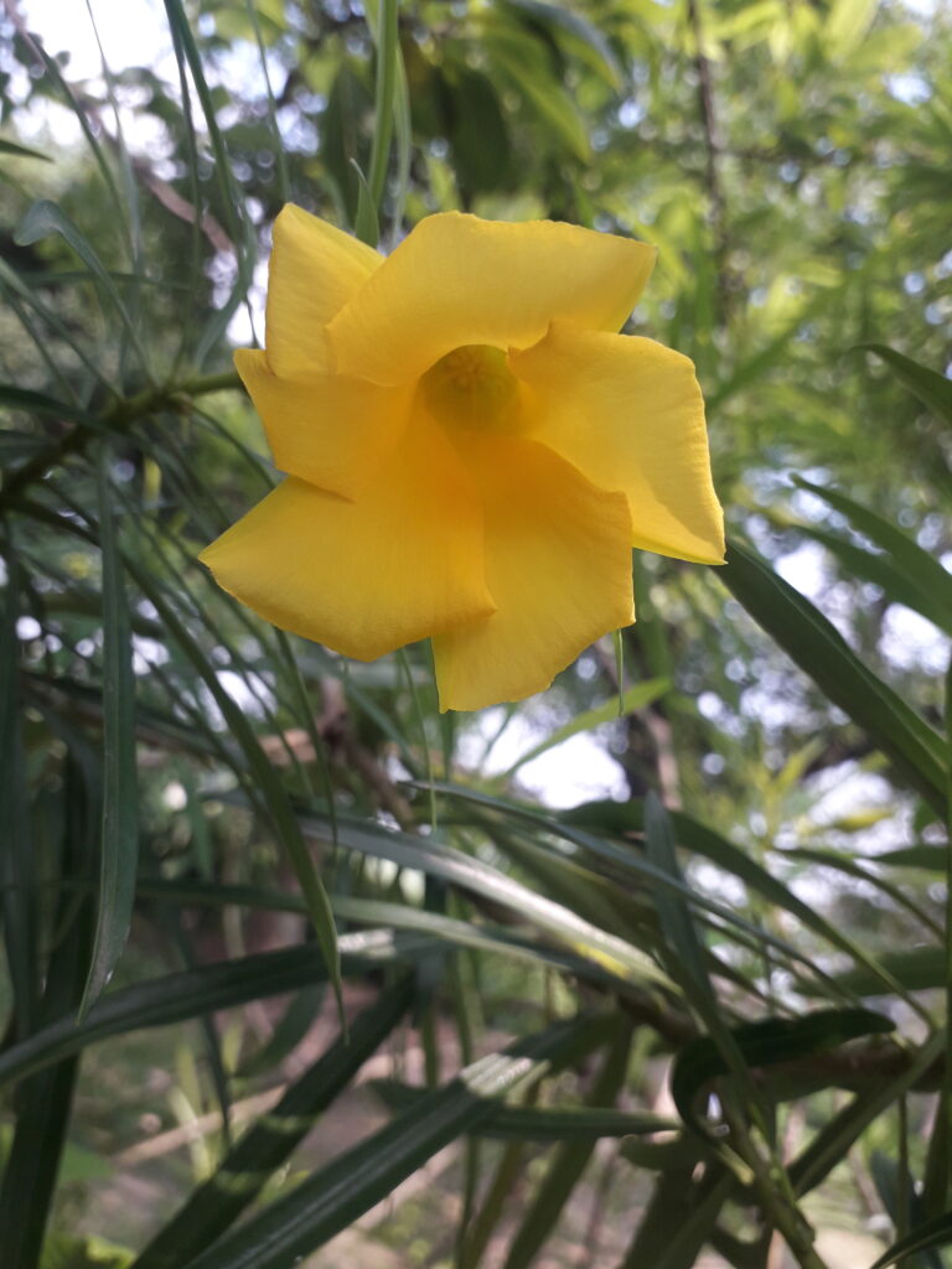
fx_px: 990
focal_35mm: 27
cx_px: 476
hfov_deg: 51.4
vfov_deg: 65.3
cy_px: 634
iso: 40
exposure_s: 1/270
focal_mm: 3.6
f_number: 1.9
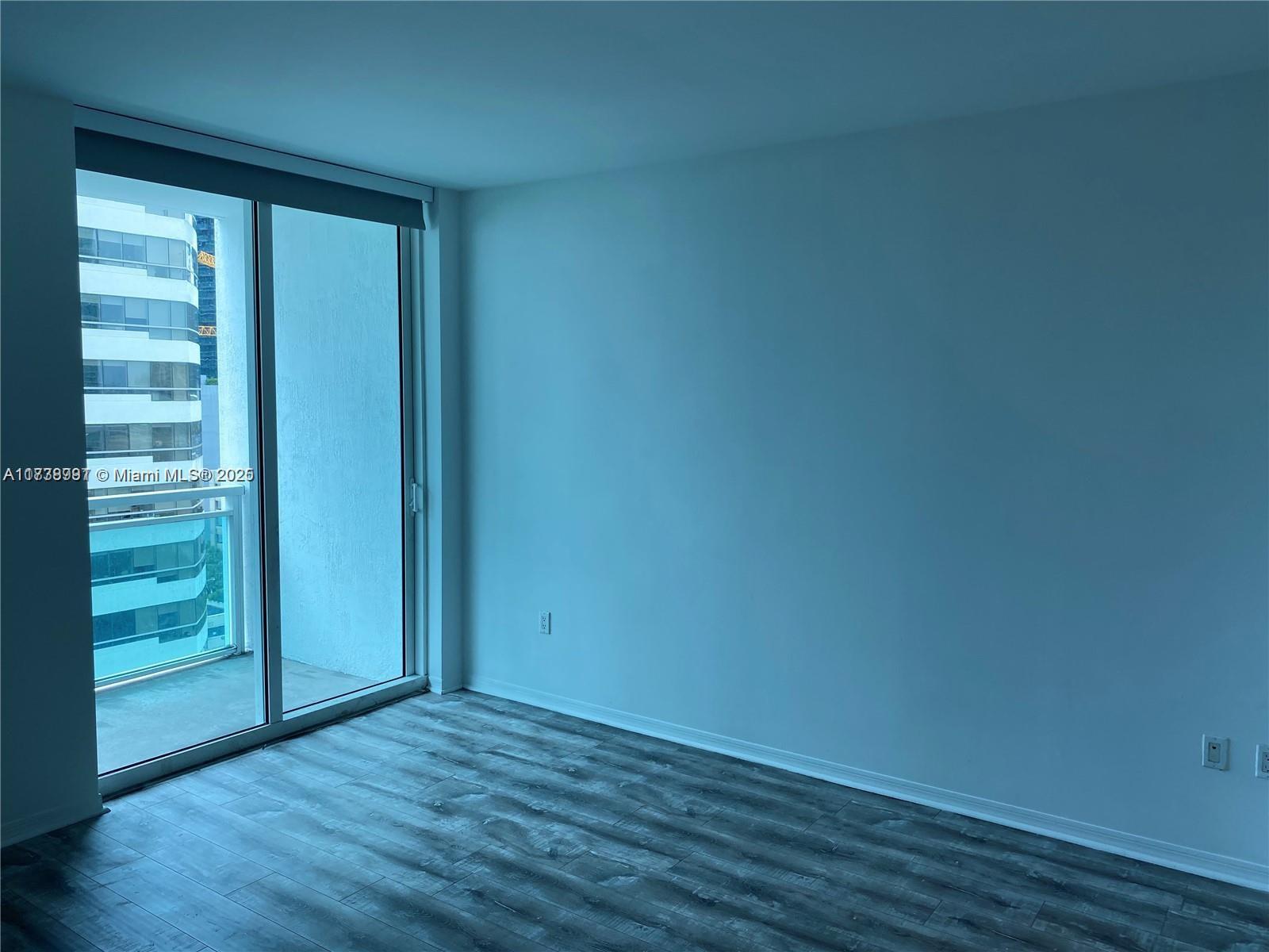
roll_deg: -0.5
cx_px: 634
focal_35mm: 26
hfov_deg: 67.3
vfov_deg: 53.1
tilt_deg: -4.5
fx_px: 953
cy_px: 476
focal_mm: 4.25
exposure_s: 1/193
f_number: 1.8
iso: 32
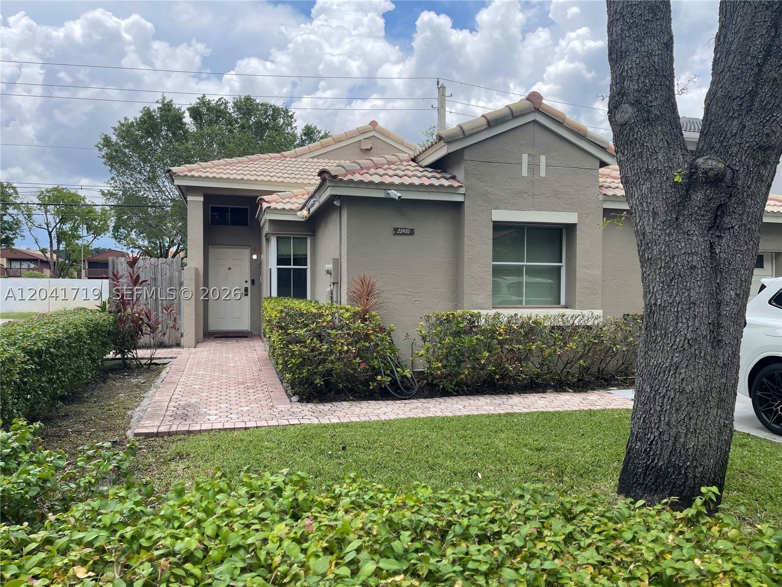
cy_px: 294
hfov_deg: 67.3
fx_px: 587
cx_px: 391
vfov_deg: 53.1
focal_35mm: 26
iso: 32
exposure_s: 1/2247
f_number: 1.6
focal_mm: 5.1
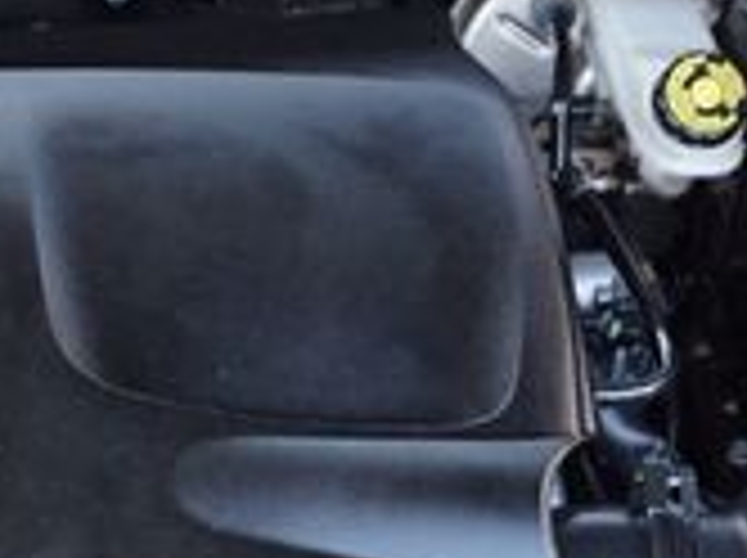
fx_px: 1918
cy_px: 576
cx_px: 104
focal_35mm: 89
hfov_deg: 21.6
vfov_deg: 16.2
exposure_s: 1/160
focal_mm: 16
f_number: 4
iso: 1000
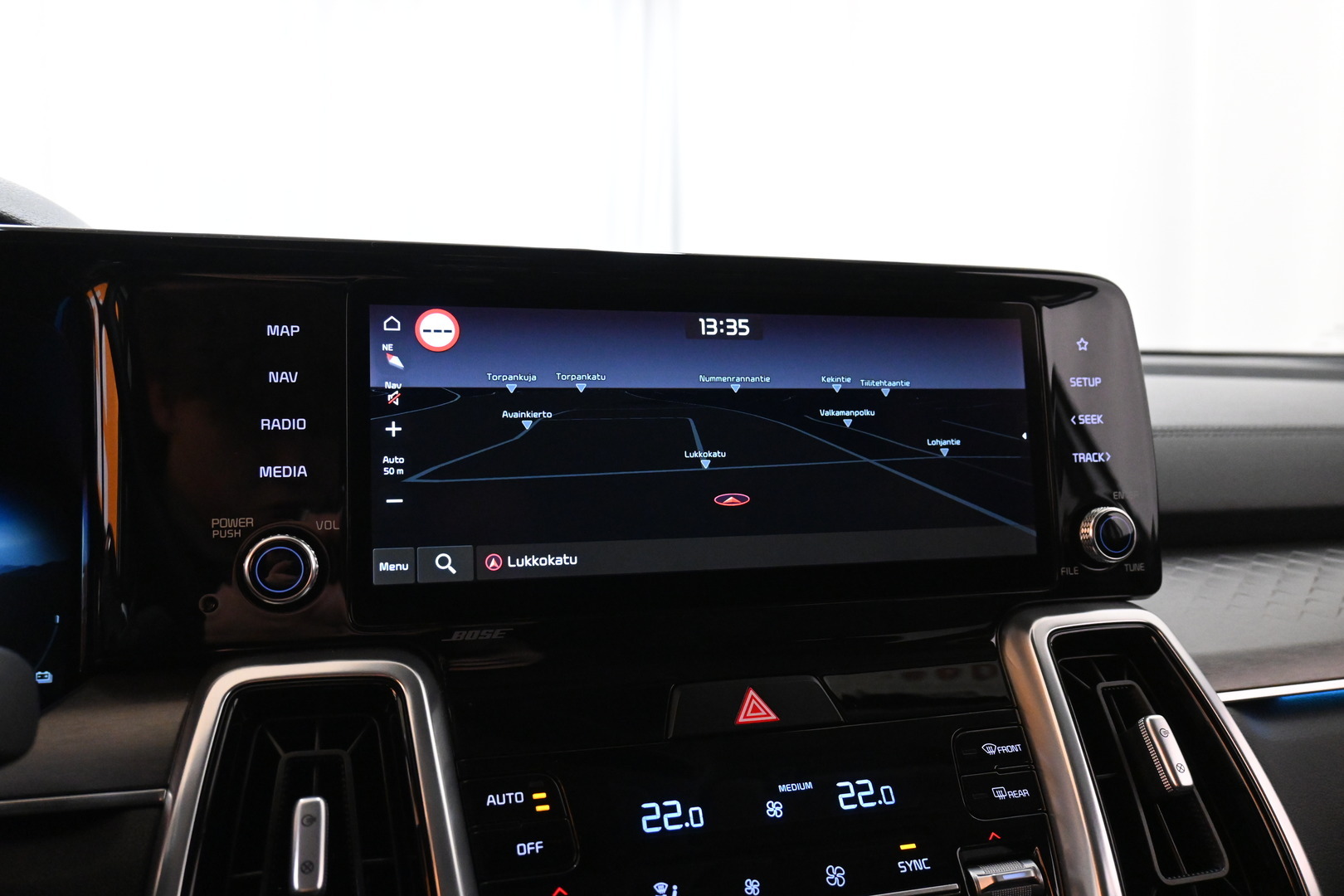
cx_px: 672
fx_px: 1036
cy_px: 448
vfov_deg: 46.8
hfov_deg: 65.9
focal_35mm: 28
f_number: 4.5
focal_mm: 18.5
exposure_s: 1/100
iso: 4000
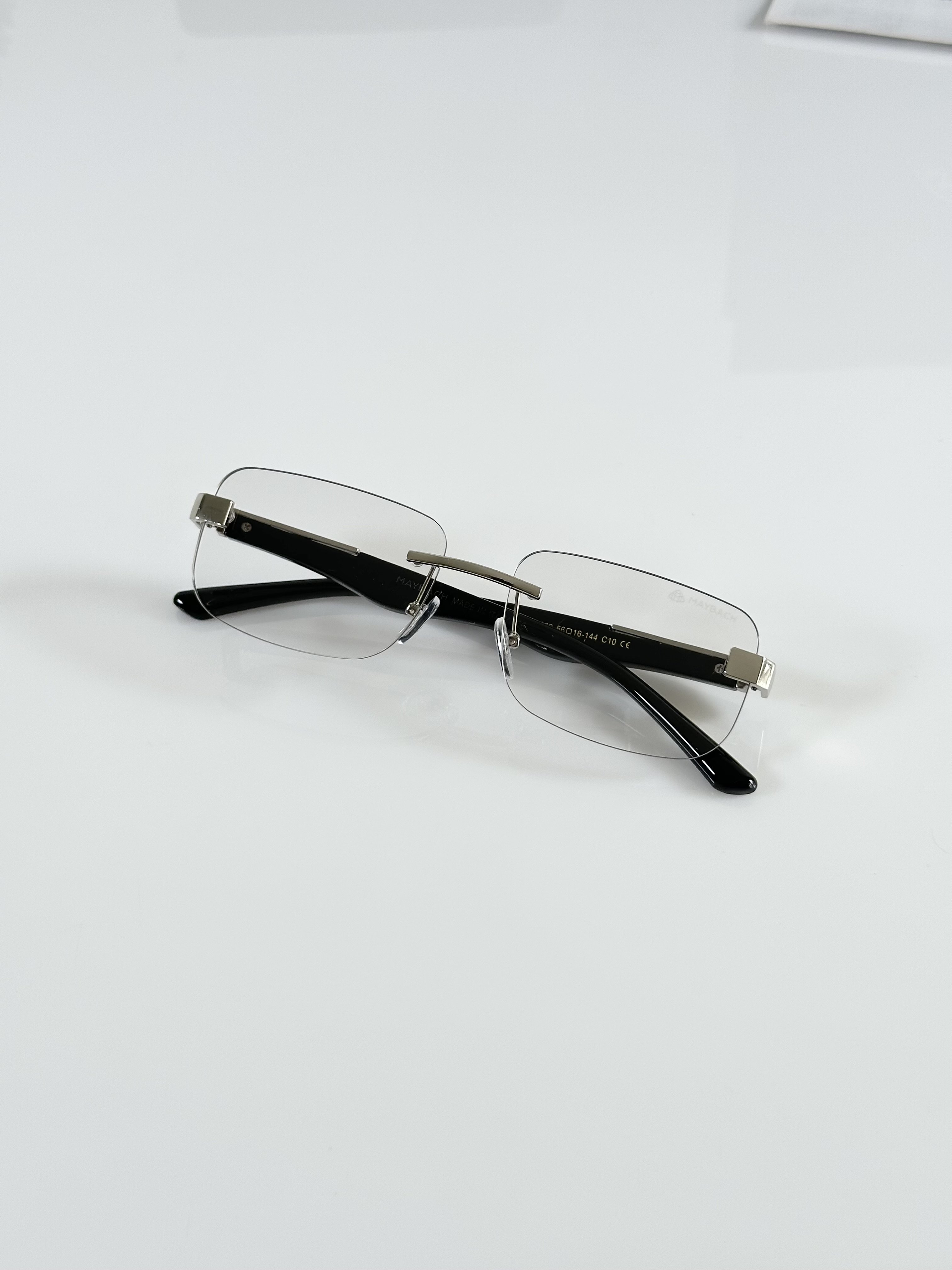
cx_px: 476
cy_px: 635
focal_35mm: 48
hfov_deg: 30.3
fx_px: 1760
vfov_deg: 39.7
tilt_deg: -48.9
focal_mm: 6.86
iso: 64
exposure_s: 1/121
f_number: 1.78
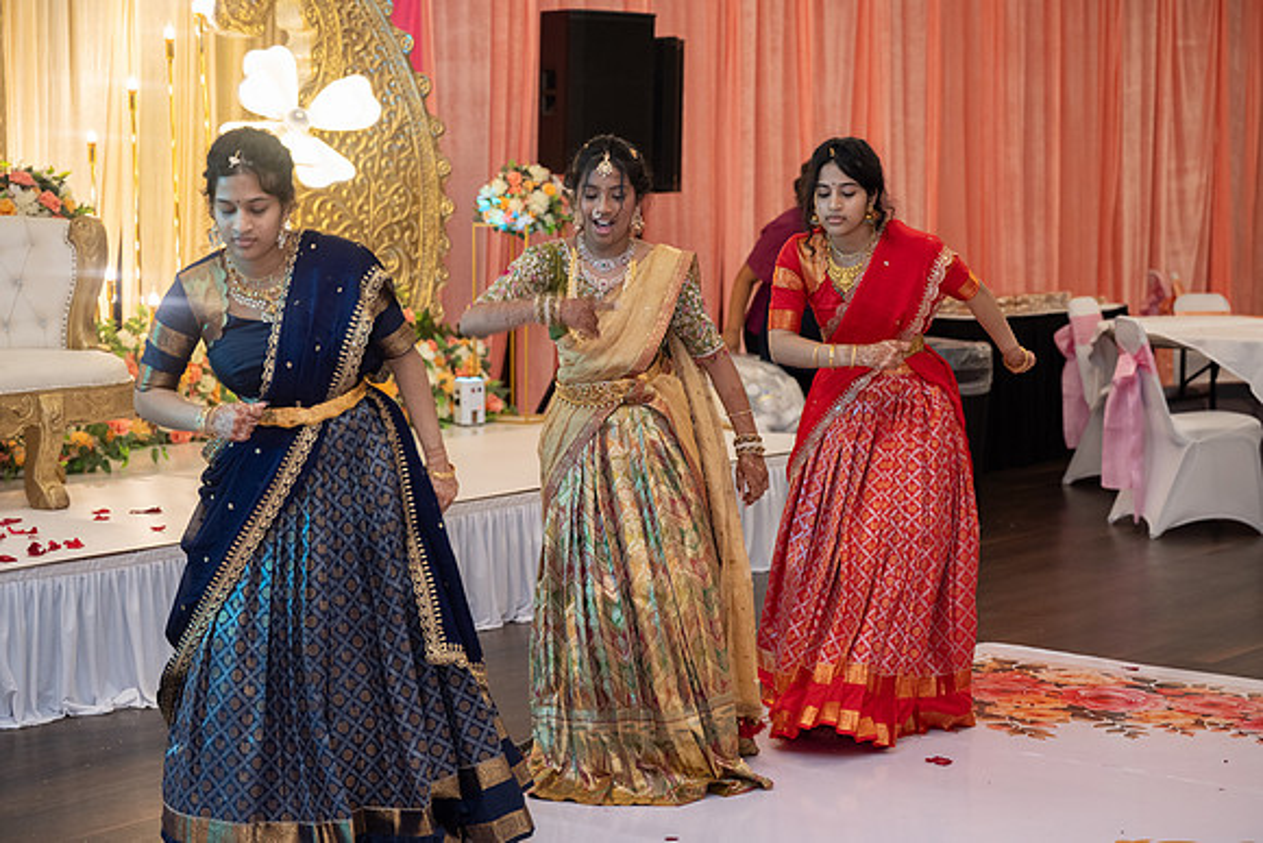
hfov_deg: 28.2
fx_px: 2511
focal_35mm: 72
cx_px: 632
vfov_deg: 19.0
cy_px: 422
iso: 1000
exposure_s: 1/160
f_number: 3.5
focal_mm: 70
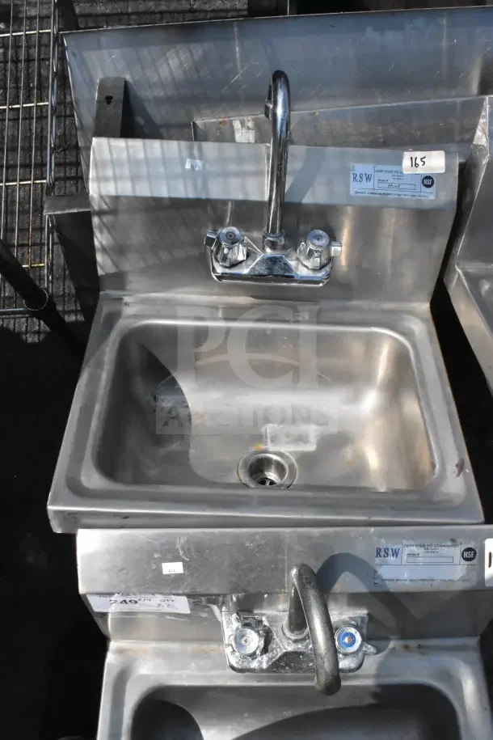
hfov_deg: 36.9
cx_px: 246
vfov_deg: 53.1
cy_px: 370
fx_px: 739
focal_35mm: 36
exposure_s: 1/3200
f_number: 25
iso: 6400
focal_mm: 24
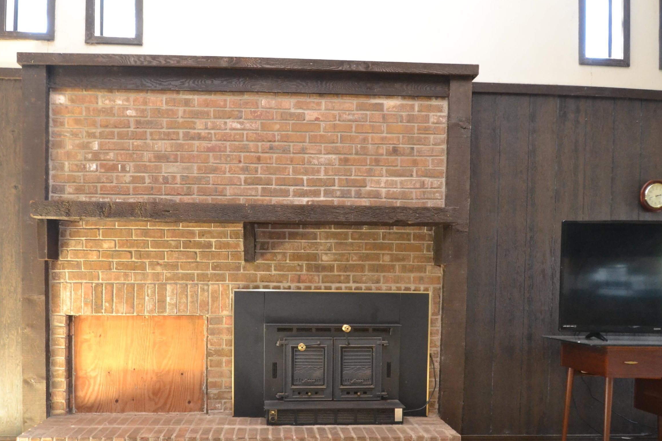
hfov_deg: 73.6
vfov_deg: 52.4
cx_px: 302
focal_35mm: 24
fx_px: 441
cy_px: 281
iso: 2200
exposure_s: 1/60
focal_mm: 12
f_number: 3.8
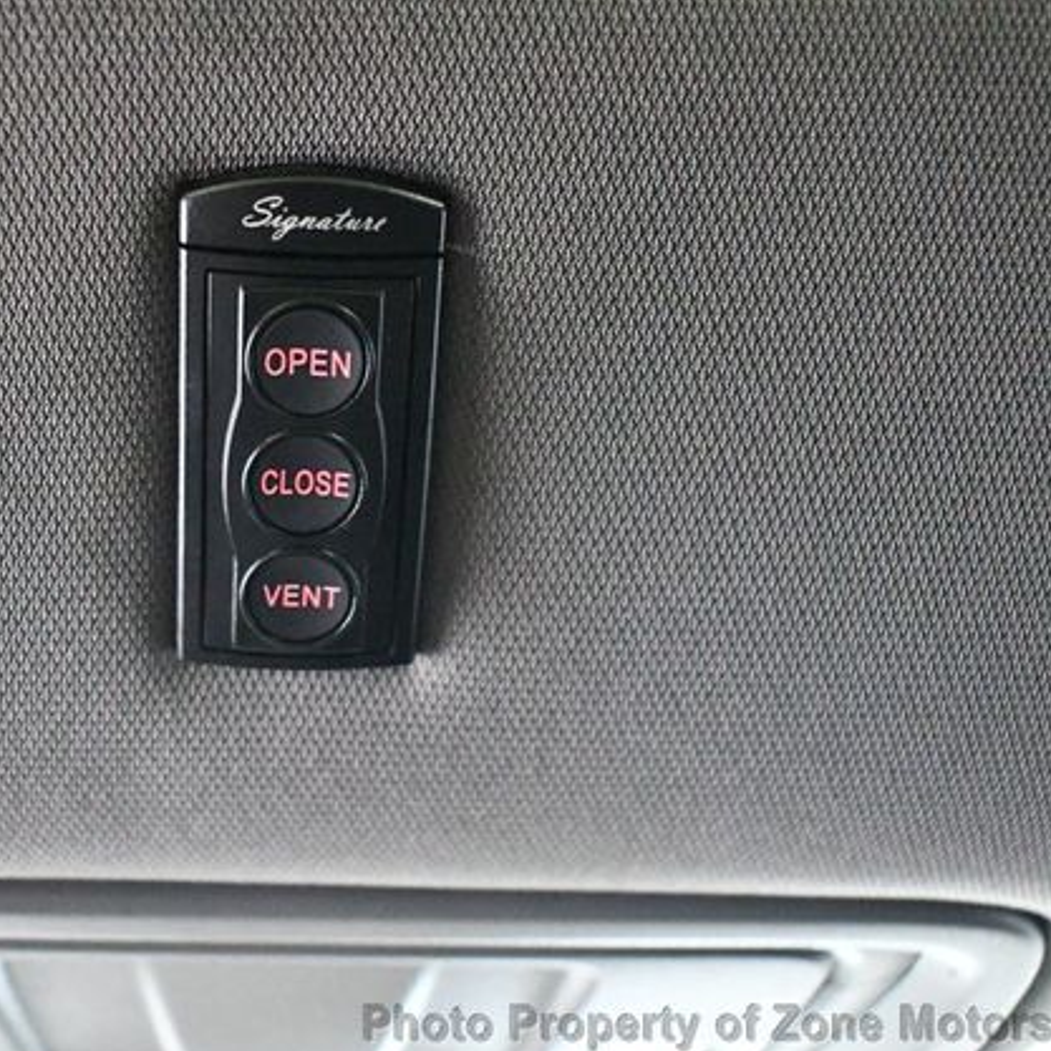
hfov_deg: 35.6
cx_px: 333
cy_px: 534
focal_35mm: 47
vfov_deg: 36.1
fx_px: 1614
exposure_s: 1/40
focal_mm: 18
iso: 12800
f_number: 3.5
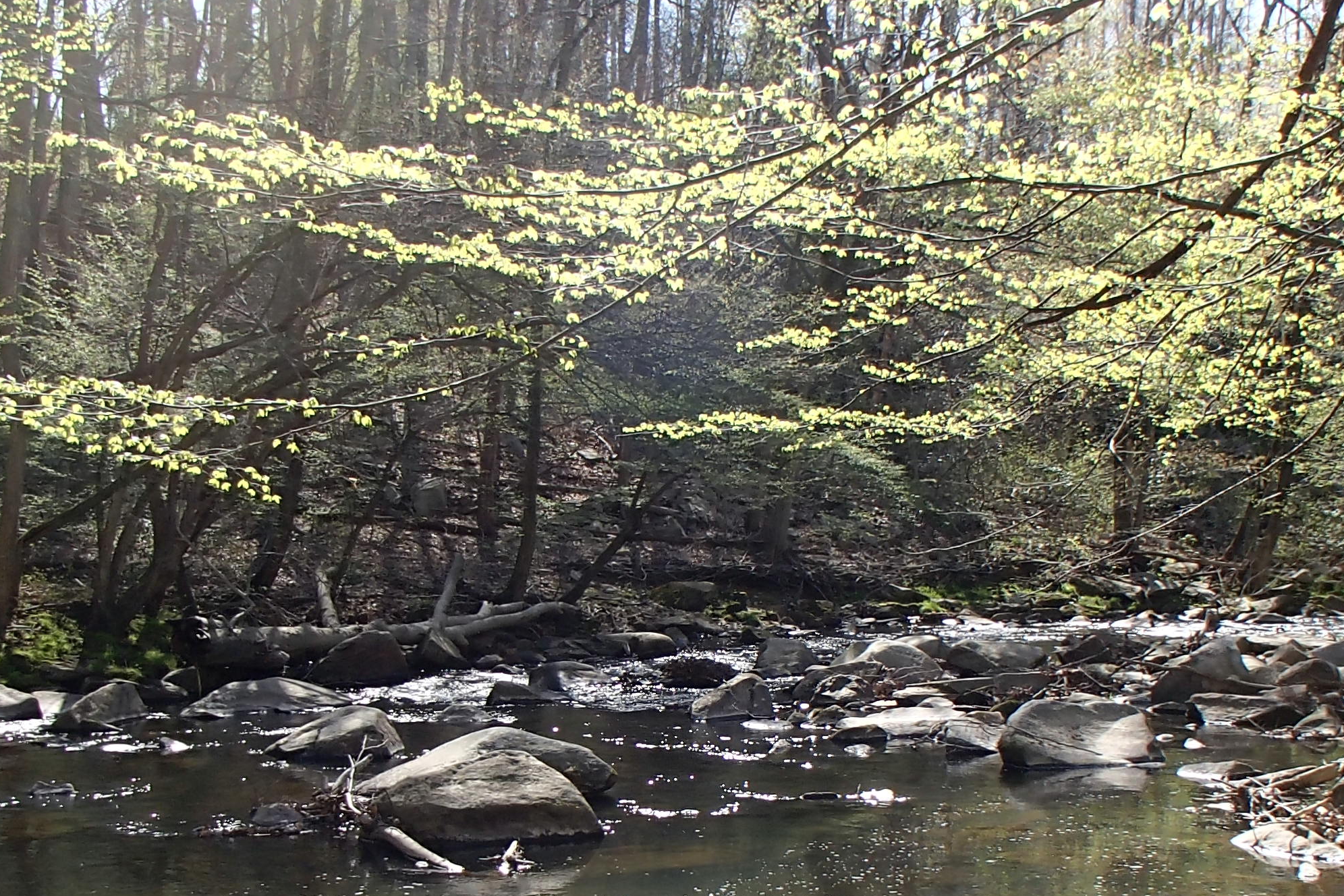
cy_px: 721
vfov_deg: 23.0
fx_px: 2165
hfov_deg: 34.5
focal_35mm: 58
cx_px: 737
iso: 100
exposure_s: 1/250
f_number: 3.9
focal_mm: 5
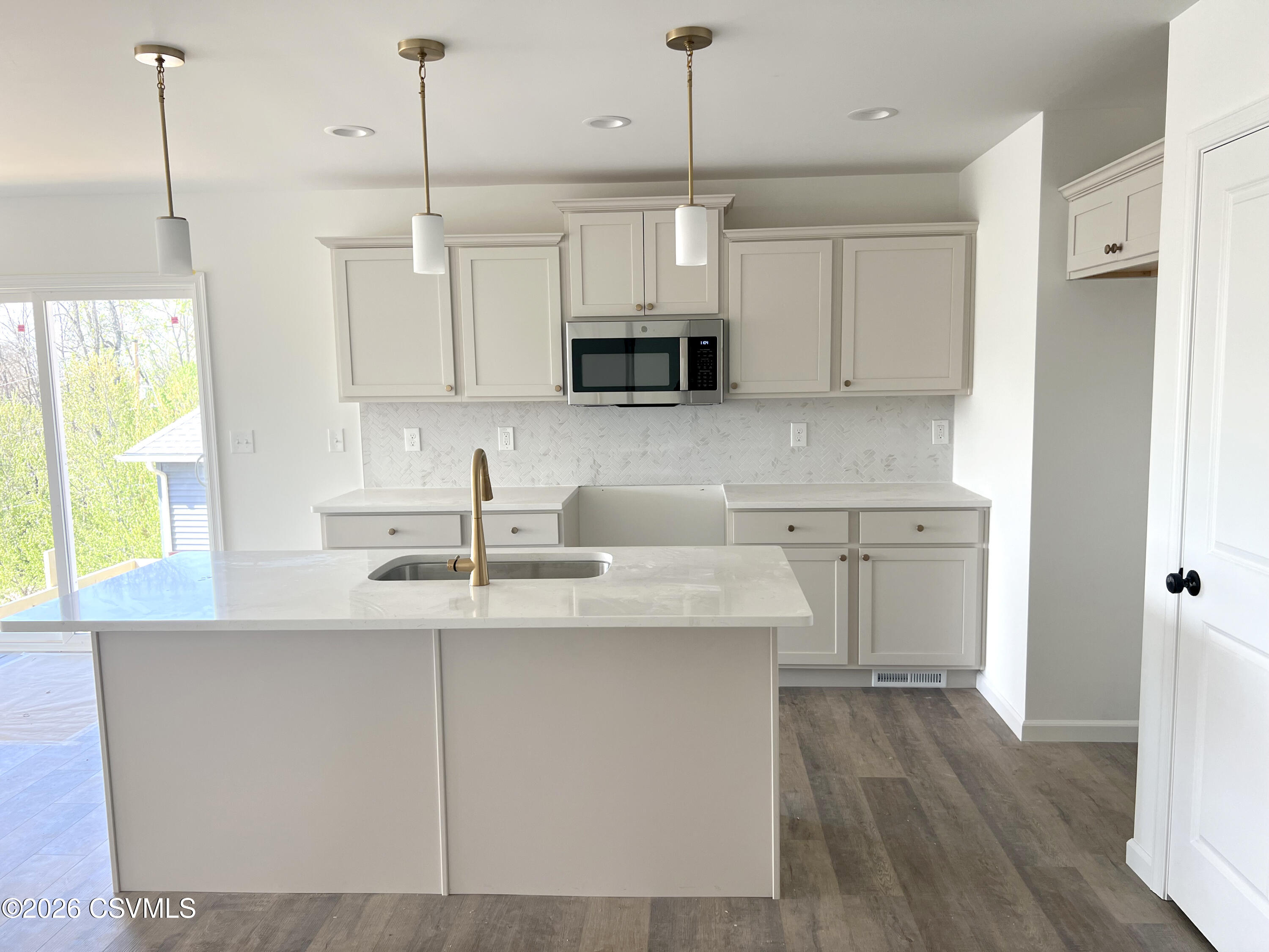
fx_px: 953
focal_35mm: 26
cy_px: 476
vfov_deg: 53.1
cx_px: 634
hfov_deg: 67.3
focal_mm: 5.7
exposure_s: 1/159
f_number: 1.5
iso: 64
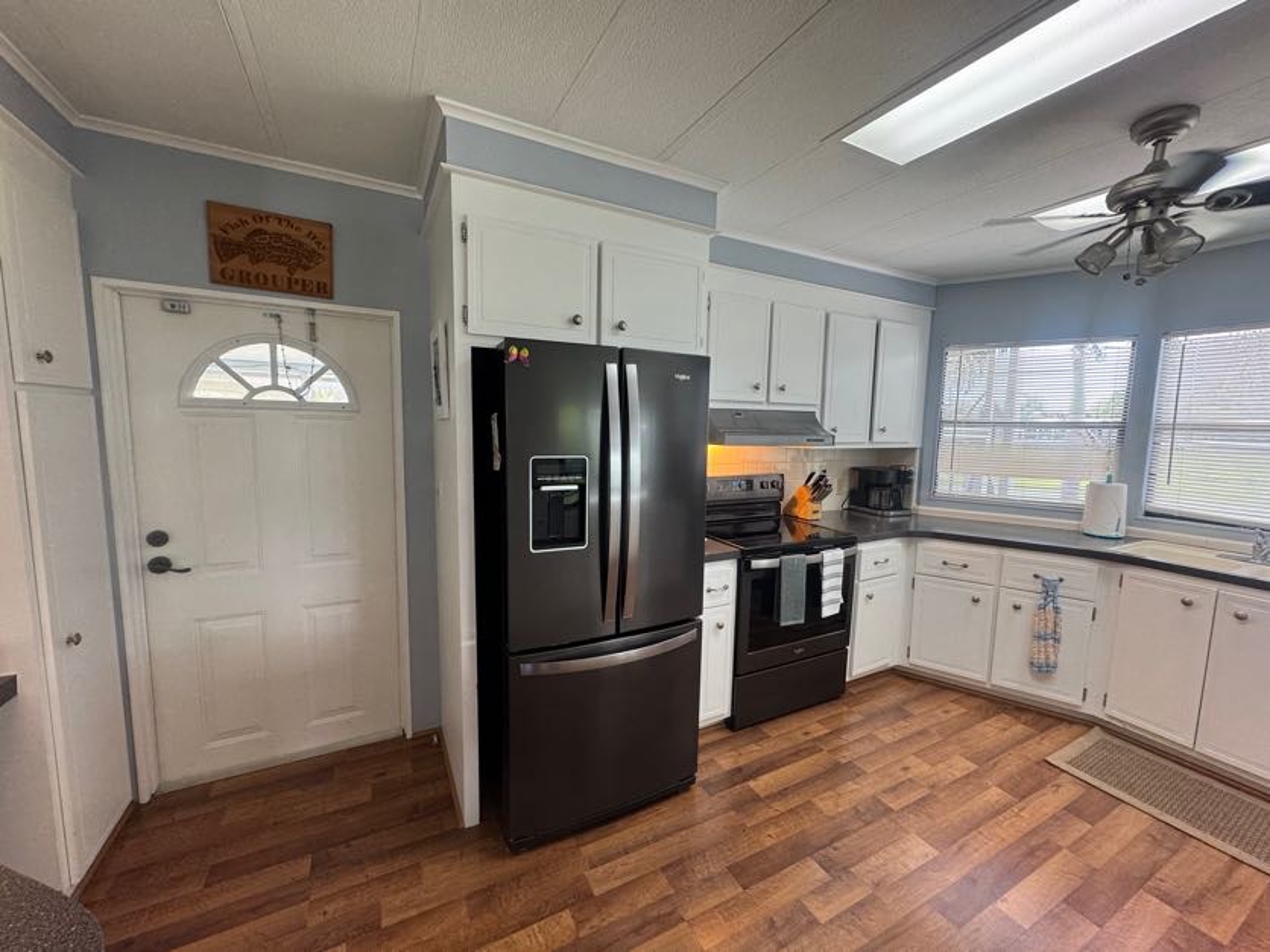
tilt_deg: -7.3
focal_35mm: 14
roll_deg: -1.8
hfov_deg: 102.1
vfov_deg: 85.7
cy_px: 476
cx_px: 635
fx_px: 514
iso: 200
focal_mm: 2.22
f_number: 2.2
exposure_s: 1/120
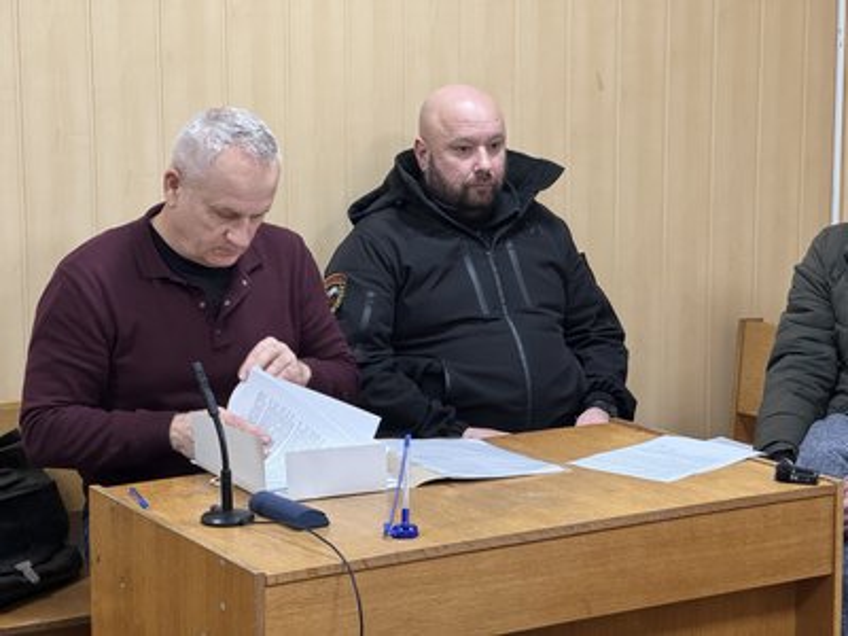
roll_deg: +0.5
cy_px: 318
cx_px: 424
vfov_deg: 19.1
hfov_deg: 25.3
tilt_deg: -7.5
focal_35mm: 77
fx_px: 1886
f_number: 2.8
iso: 200
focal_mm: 9
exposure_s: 1/50
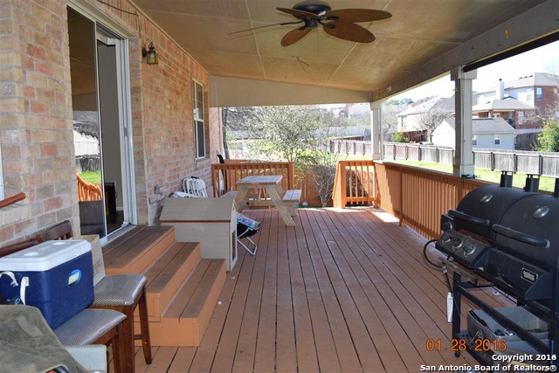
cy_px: 186
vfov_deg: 40.0
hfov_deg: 57.2
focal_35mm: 33
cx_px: 280
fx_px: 512
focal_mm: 22
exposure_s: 1/125
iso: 125
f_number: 5.6
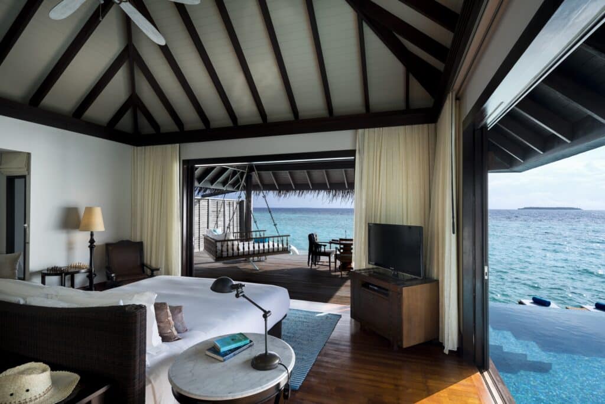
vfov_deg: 70.5
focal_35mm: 17
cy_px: 202
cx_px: 302
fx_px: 286
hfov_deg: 93.3
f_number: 11
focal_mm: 17
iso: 100
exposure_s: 1/15
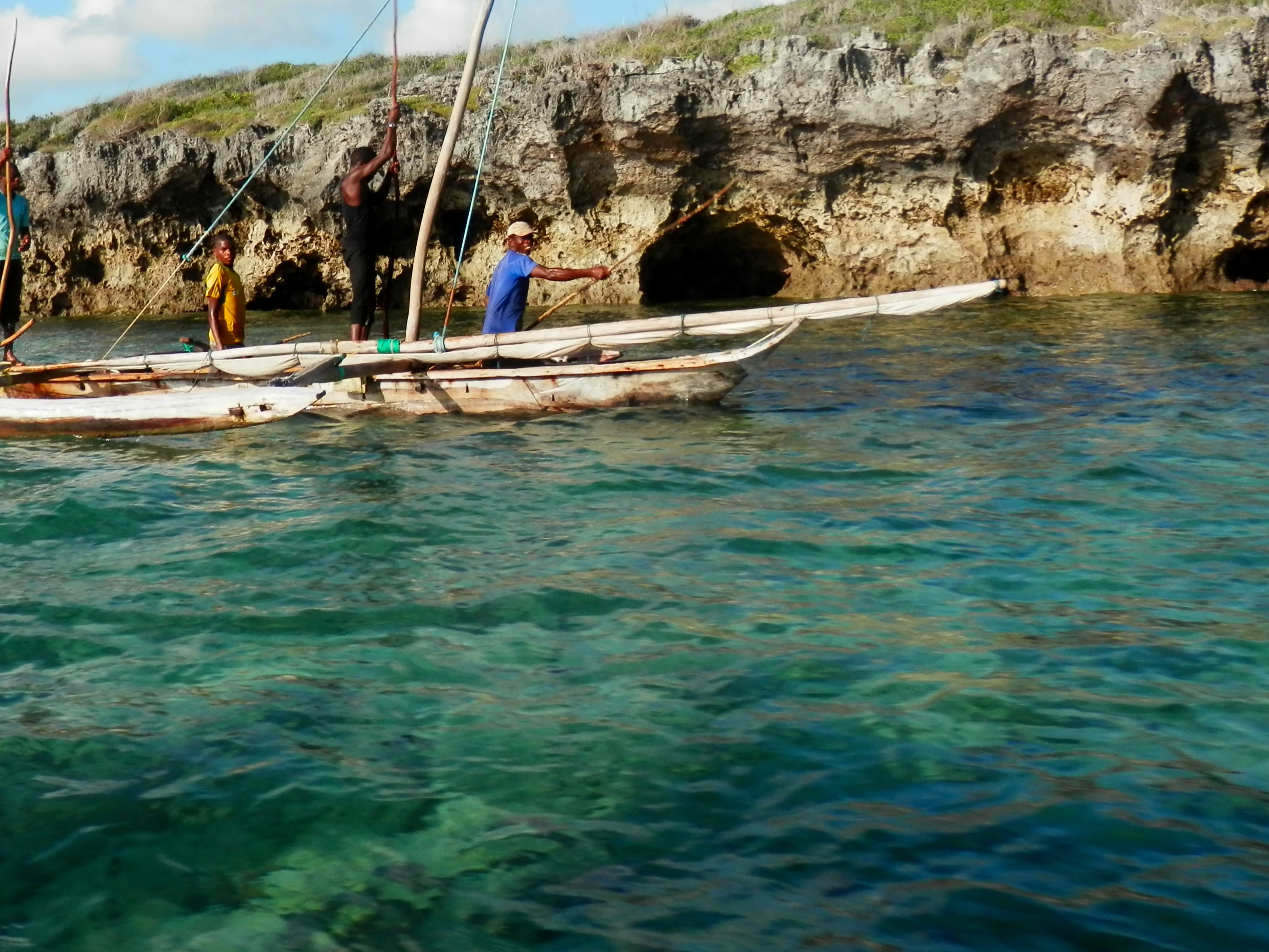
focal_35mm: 40
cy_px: 269
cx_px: 435
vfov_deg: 35.4
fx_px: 1466
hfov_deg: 46.2
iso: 80
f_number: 8.7
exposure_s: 1/125
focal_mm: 4.5
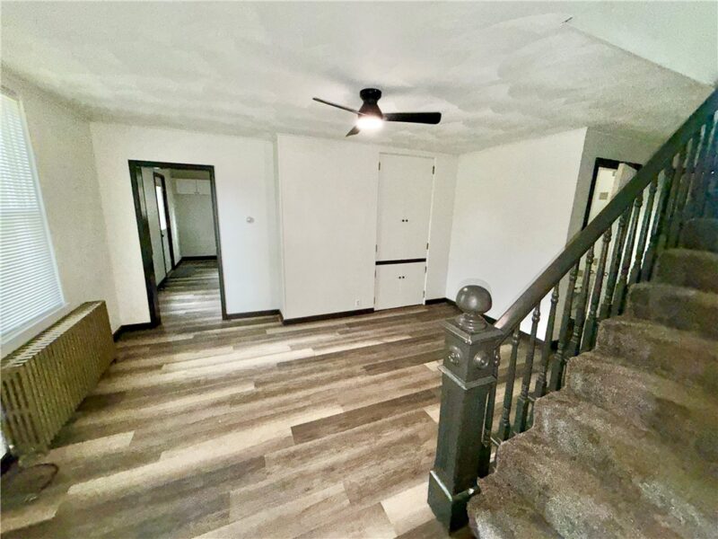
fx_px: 290
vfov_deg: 85.7
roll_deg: -0.5
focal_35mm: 14
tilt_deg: -13.2
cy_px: 270
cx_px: 359
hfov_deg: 102.1
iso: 320
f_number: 2.2
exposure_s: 1/60
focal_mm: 2.22
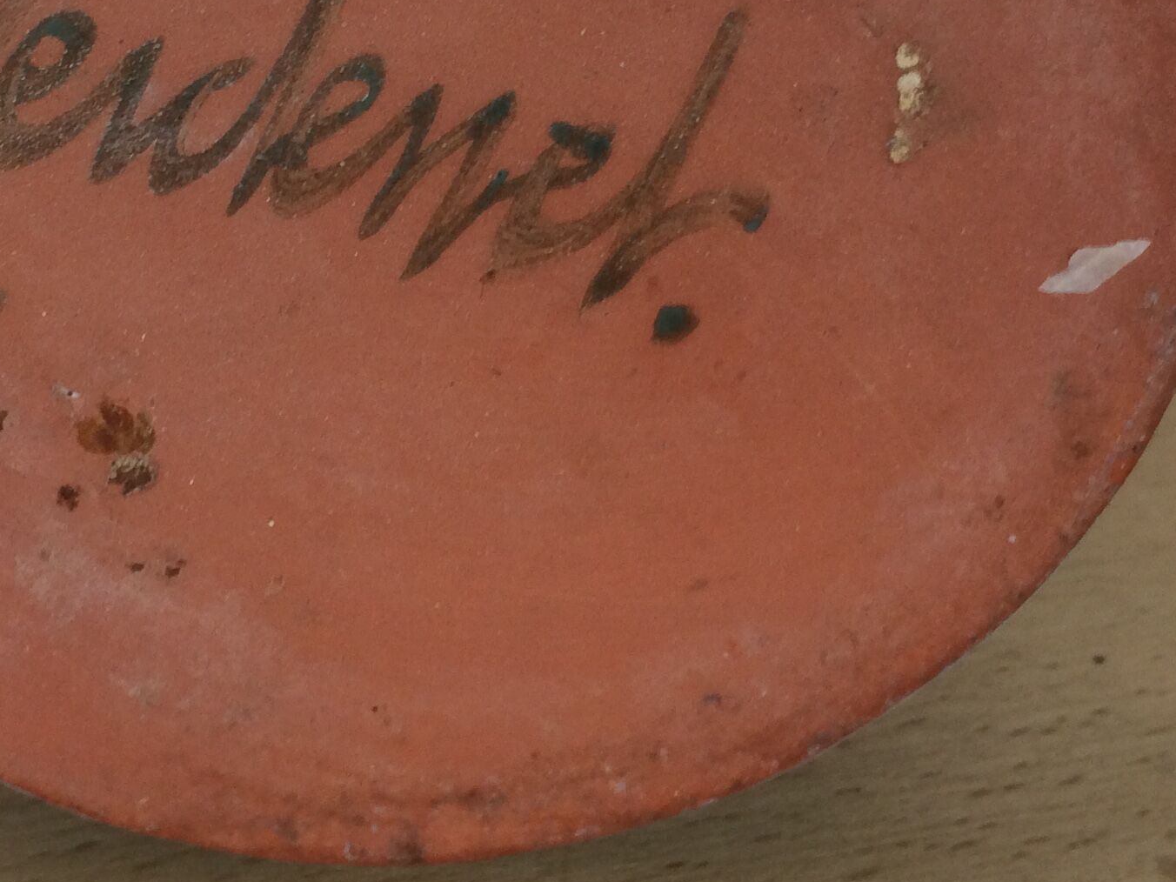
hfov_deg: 27.6
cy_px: 136
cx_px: 390
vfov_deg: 20.7
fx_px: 2378
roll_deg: -0.8
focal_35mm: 70
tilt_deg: -21.3
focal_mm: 4.15
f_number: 2.2
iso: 40
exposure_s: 1/50
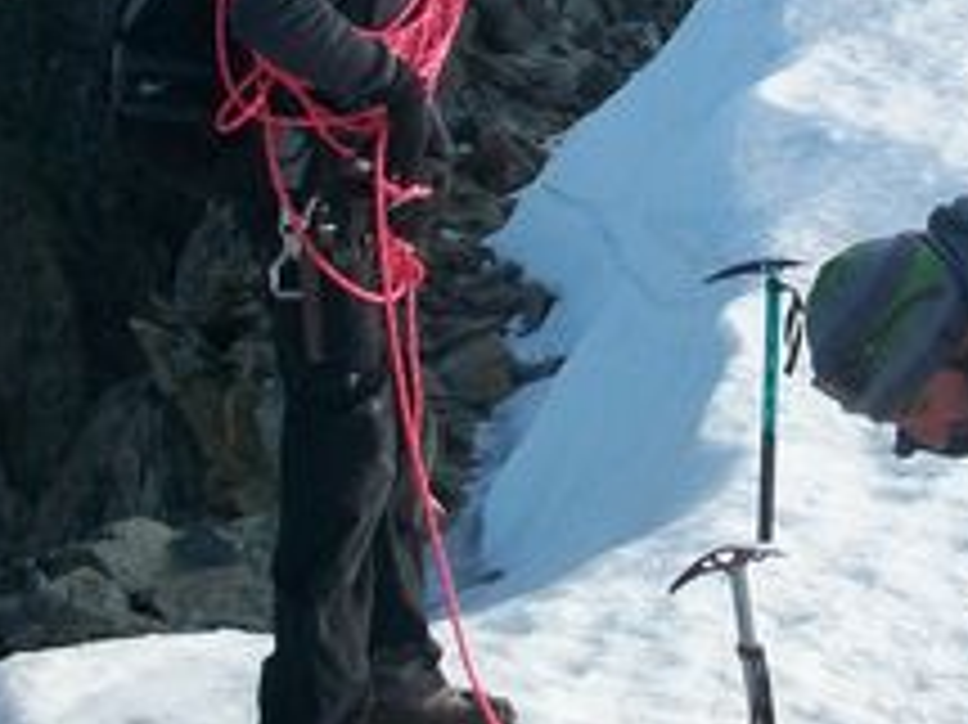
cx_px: 819
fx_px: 2124
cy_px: 103
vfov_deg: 19.1
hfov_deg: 25.1
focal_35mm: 76
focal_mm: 5.7
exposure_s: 1/500
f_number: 2.8
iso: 80
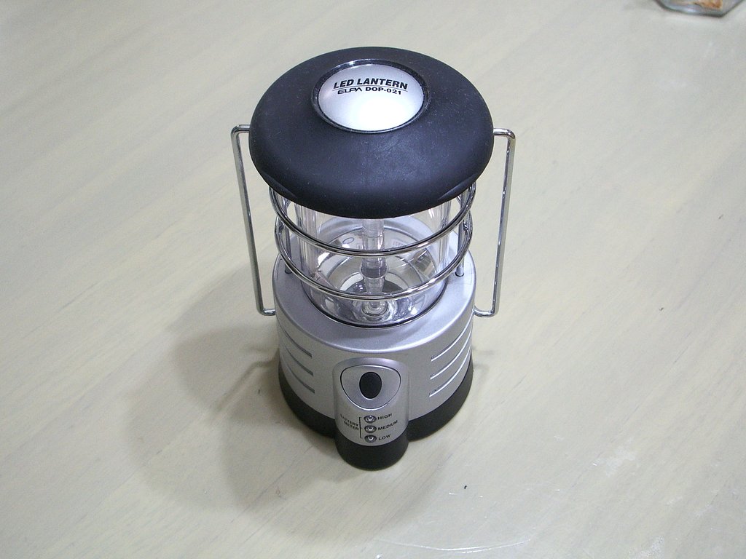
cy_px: 280
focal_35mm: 50
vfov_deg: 29.1
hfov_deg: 38.2
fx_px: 1078
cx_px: 373
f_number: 3.1
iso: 200
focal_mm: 8.2
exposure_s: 1/20
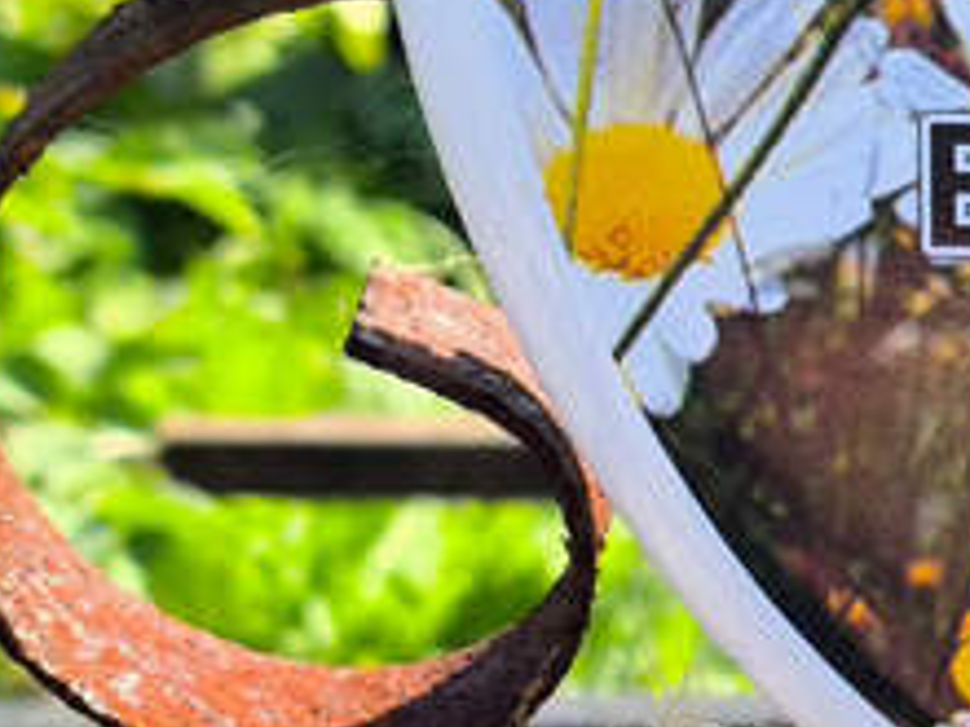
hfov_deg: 10.8
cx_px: 999
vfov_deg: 8.1
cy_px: 586
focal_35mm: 182
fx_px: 5100
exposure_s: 1/391
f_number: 1.7
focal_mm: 4.71
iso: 50
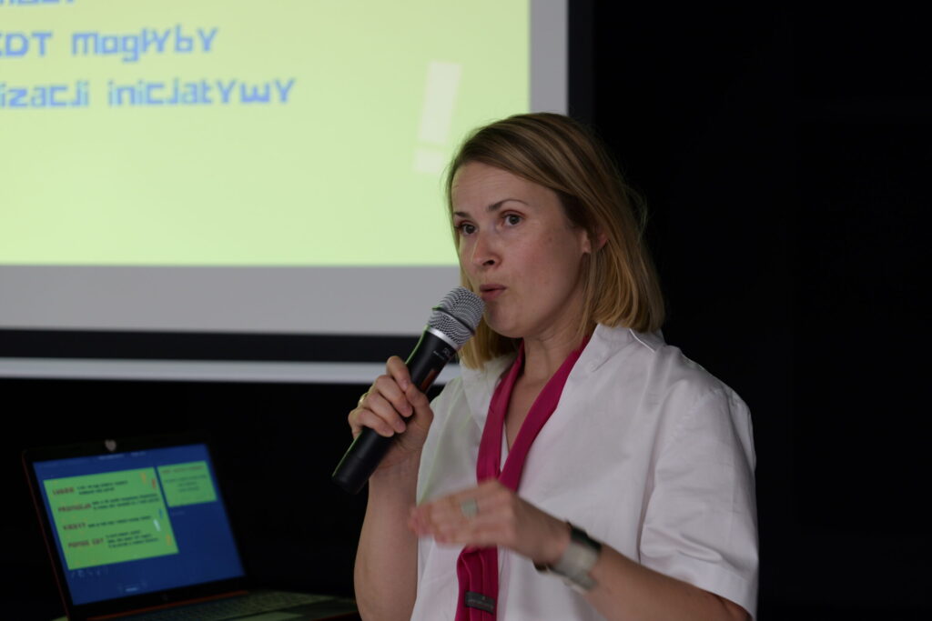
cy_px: 310
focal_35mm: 105
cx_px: 466
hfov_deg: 19.5
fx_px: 2719
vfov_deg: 13.0
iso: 800
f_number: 4
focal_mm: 105
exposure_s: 1/50
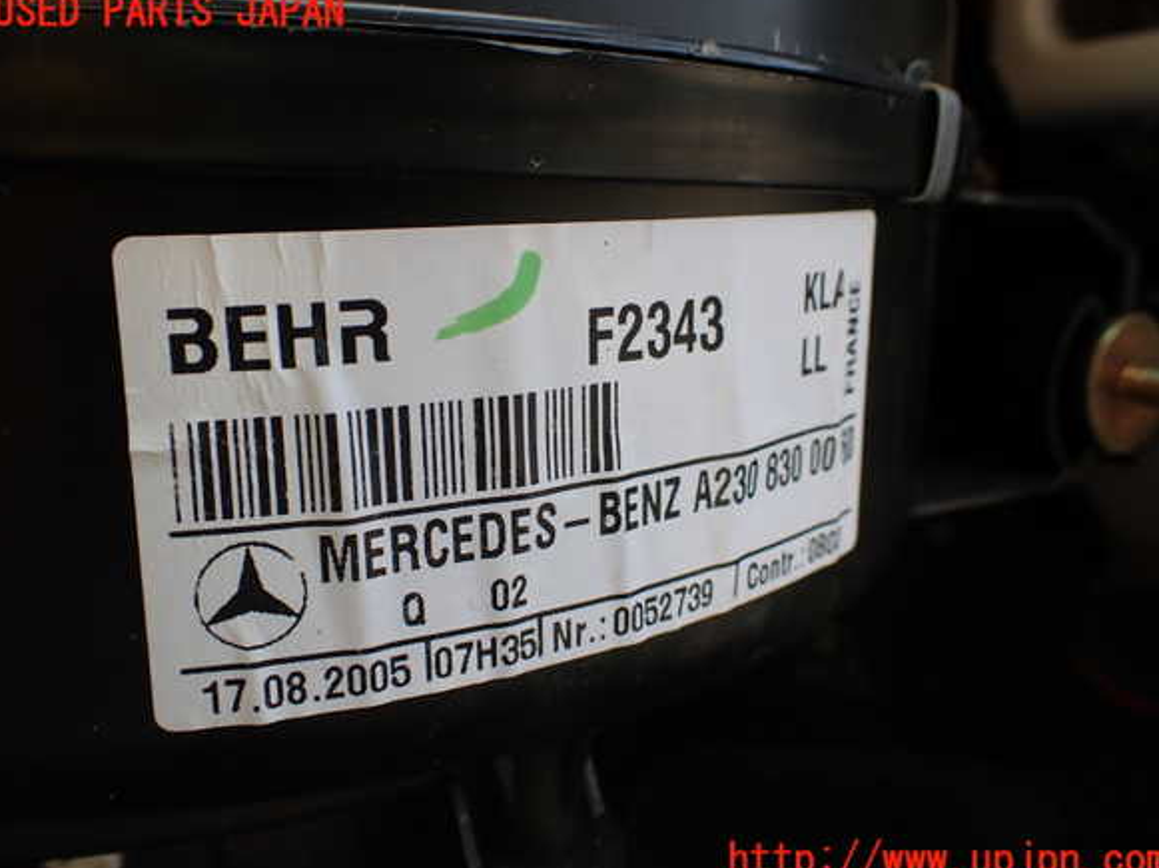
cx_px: 580
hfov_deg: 58.4
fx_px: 1037
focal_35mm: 31
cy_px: 437
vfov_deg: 45.4
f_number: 3.2
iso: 100
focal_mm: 5.4
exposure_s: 1/200
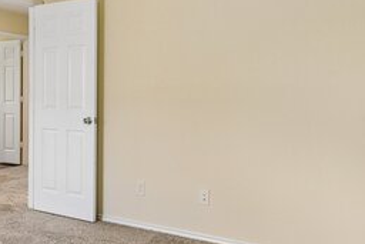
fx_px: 406
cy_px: 95
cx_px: 123
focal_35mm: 40
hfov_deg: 47.7
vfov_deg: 33.3
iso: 1000
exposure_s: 1/15
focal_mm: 16
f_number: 8
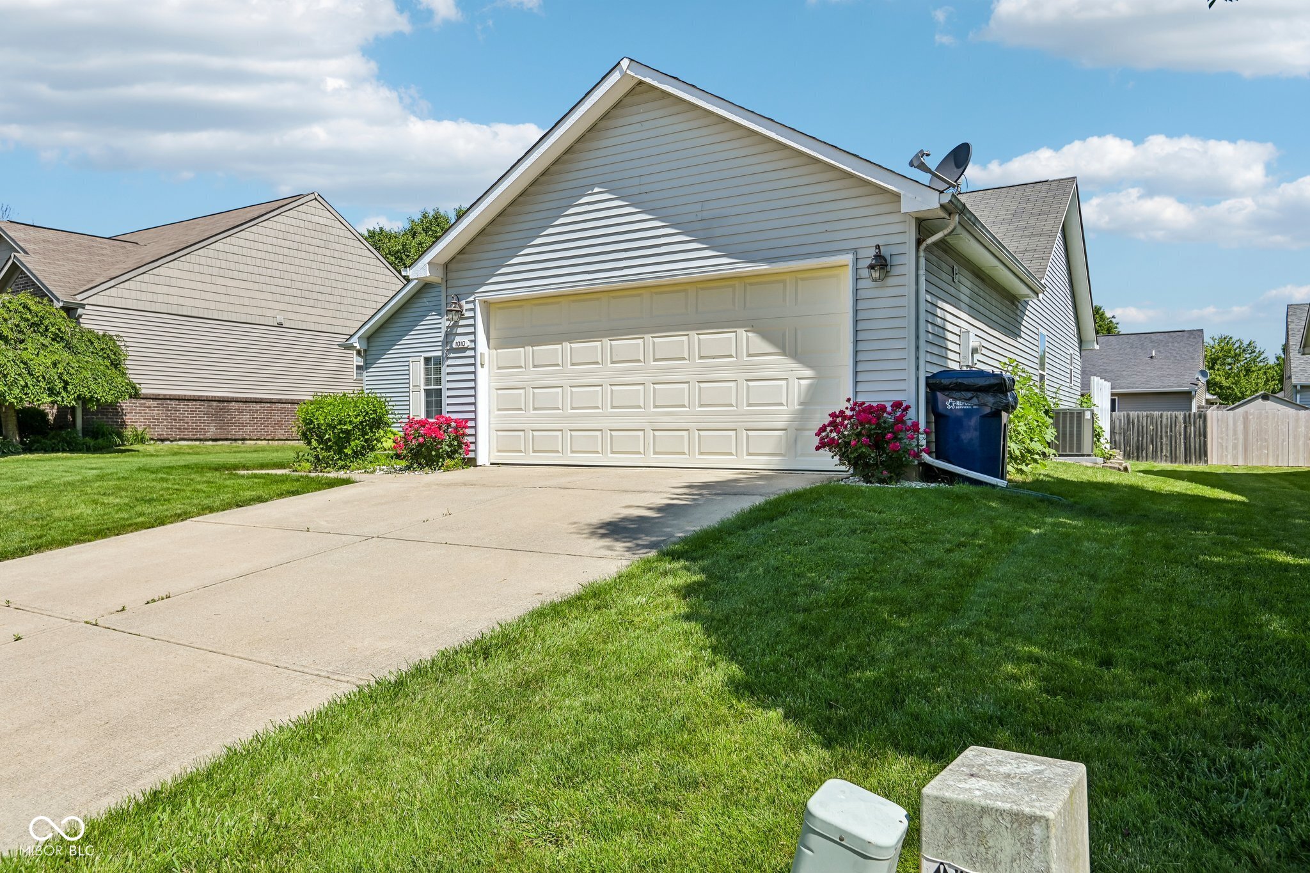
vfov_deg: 53.1
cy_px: 436
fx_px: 873
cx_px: 655
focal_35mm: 24
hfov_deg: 73.7
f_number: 8
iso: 100
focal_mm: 24
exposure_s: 1/250
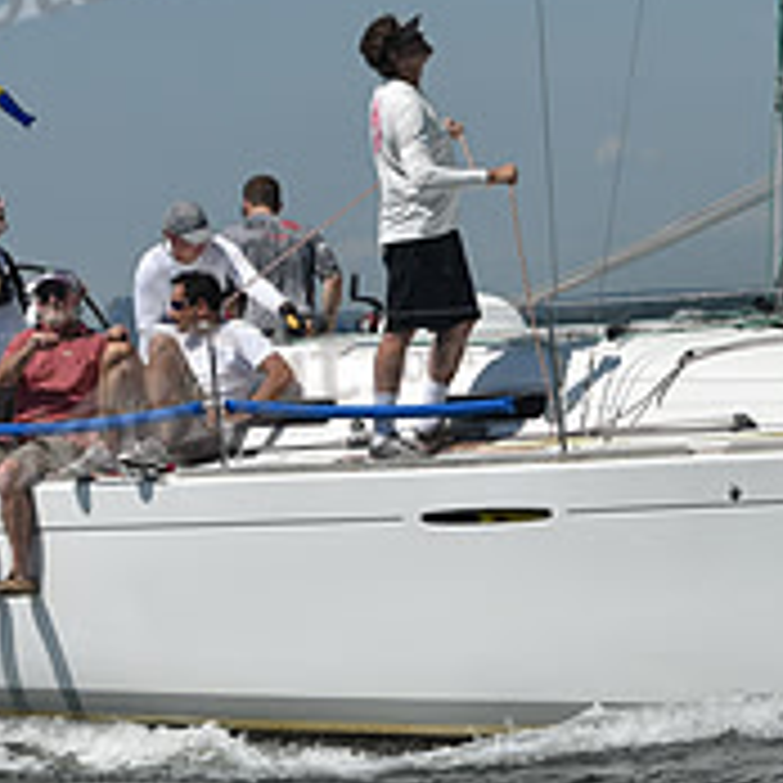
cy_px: 119
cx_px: 711
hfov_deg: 8.8
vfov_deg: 8.8
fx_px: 5067
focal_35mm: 198
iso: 250
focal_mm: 70
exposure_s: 1/1250
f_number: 10
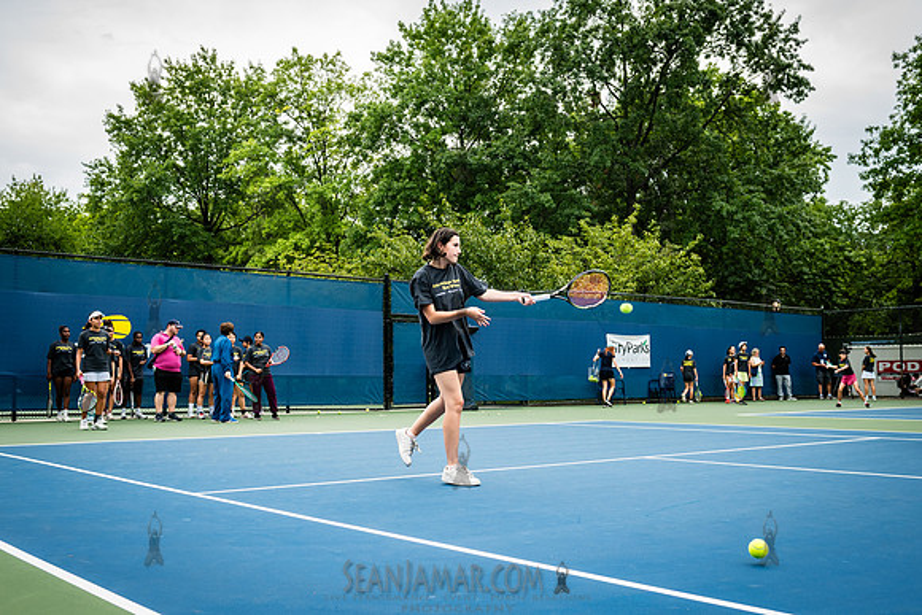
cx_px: 461
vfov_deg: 34.4
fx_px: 993
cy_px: 328
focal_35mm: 39
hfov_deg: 49.8
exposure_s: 1/800
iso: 400
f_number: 4.5
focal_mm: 34
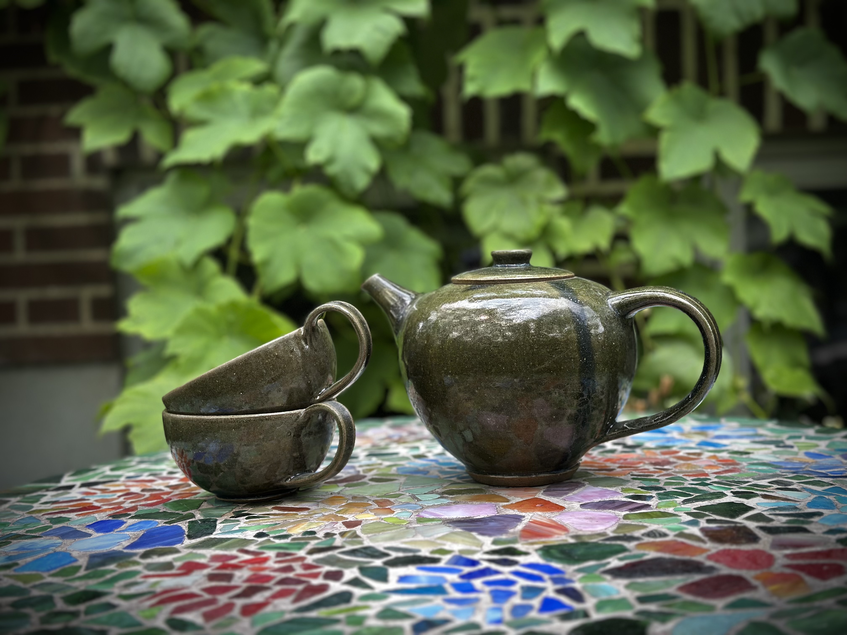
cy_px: 318
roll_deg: +1.3
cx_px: 424
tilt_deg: +0.6
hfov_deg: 39.7
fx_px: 1174
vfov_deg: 30.3
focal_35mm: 48
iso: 80
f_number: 1.78
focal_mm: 6.86
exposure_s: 1/549
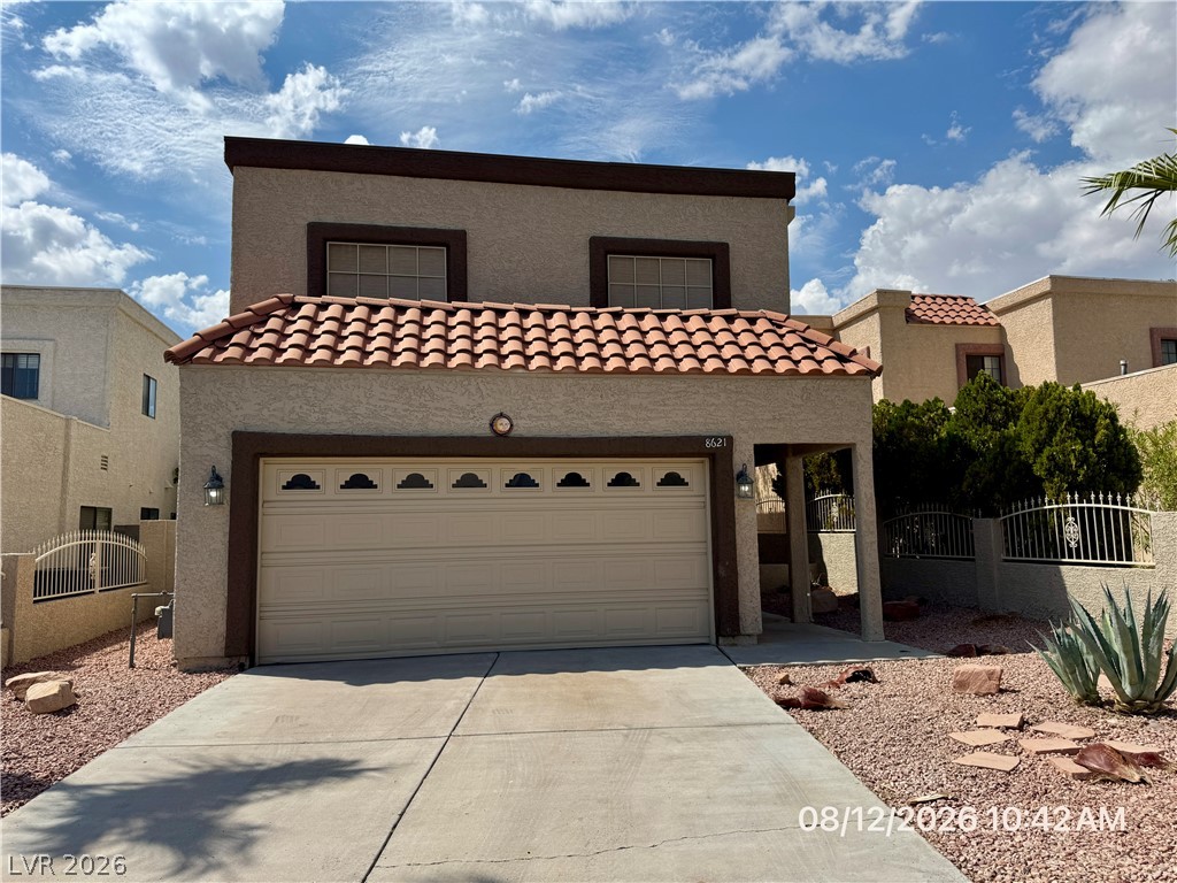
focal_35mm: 24
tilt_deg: +5.2
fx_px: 816
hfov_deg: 71.6
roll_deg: +0.1
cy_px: 442
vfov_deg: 56.8
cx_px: 588
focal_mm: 6.76
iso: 80
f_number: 1.78
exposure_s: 1/7937
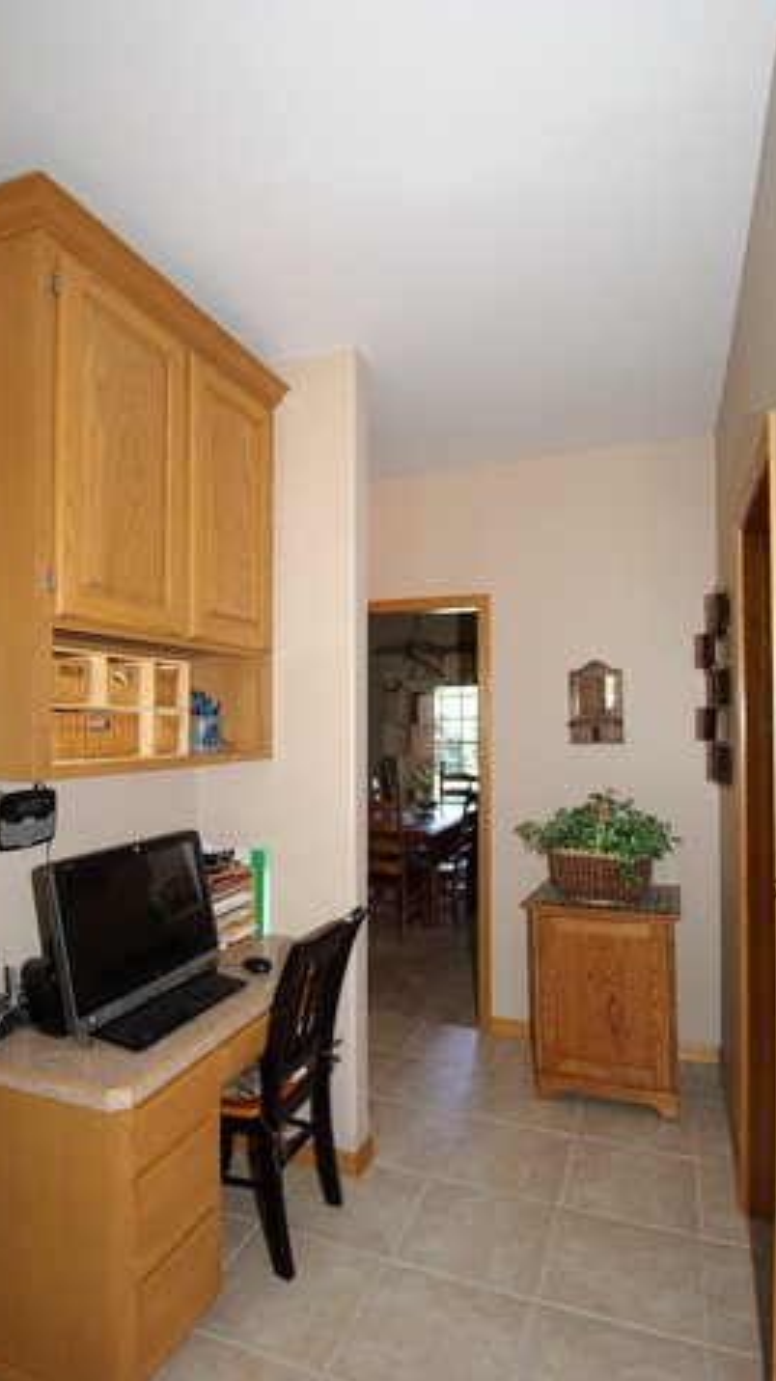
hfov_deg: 58.3
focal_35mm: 19
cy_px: 692
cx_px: 381
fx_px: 696
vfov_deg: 89.6
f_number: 4
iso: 100
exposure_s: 1/20
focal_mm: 11.88
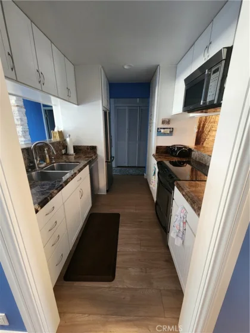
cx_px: 125
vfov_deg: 106.2
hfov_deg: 89.9
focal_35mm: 13
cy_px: 166
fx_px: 125
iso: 500
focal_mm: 2.2
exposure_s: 1/30
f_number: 2.2
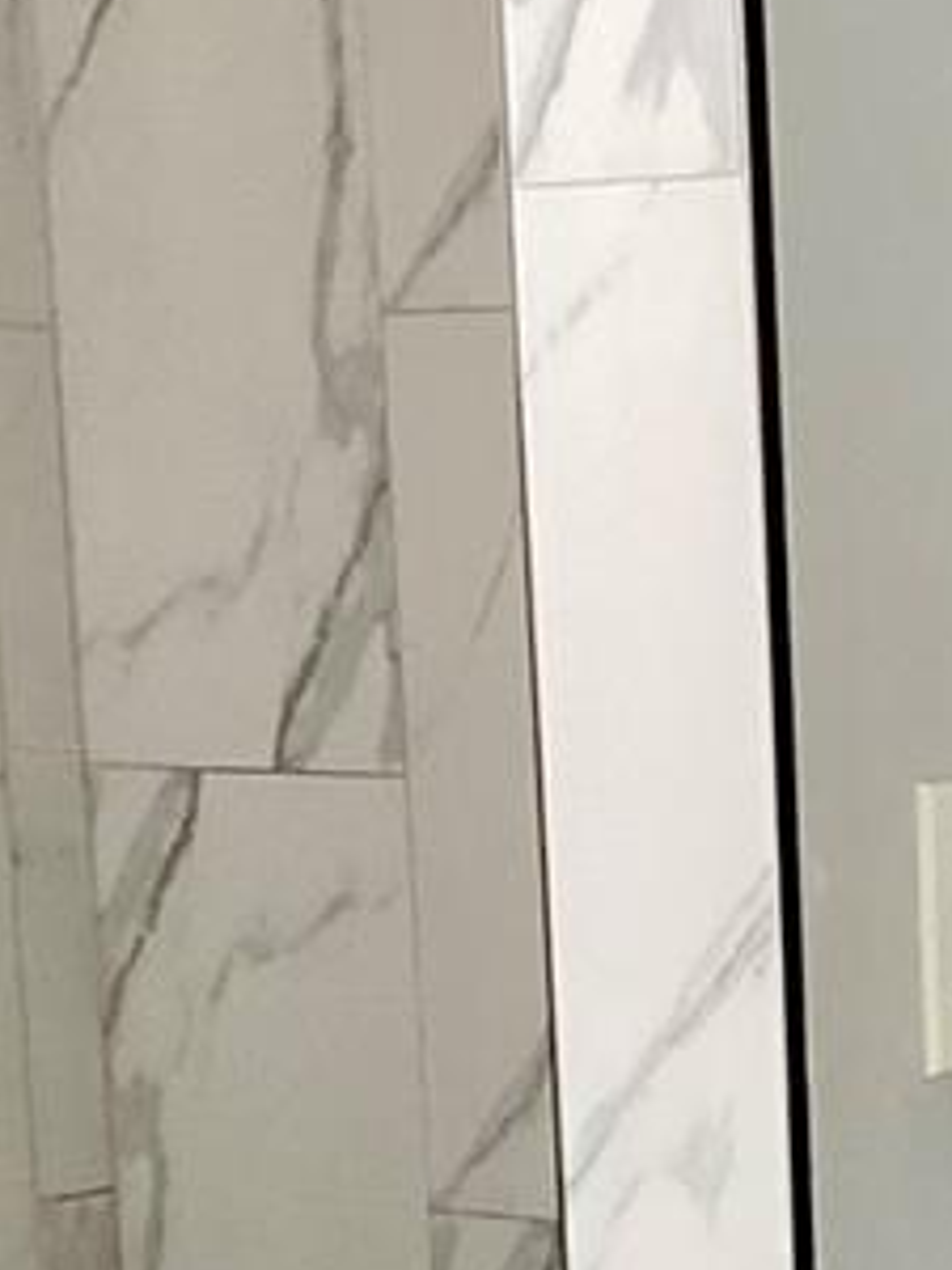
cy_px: 1524
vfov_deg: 15.3
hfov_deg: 11.6
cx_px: 1257
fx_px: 4547
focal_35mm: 124
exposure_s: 1/60
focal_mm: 3.3
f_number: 2.4
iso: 200
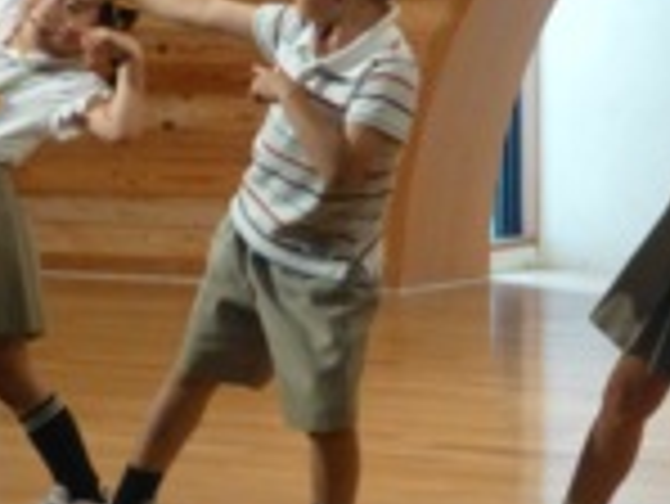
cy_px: -58
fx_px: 3584
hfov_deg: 10.7
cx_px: 396
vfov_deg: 8.0
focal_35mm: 185
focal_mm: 14.2
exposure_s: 1/50
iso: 800
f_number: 5.1
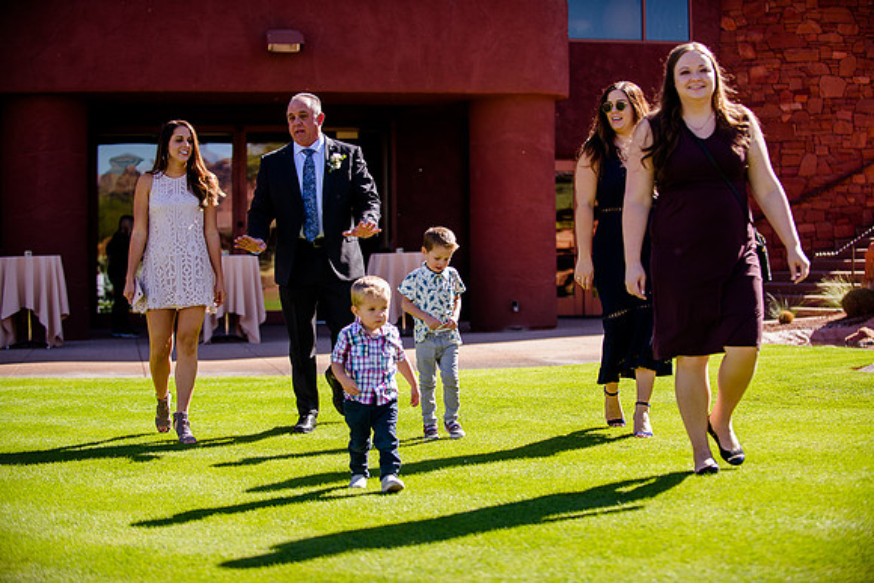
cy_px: 292
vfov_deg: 19.5
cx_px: 437
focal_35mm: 70
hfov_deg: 28.8
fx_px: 1700
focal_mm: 70
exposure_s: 1/800
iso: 200
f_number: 2.8
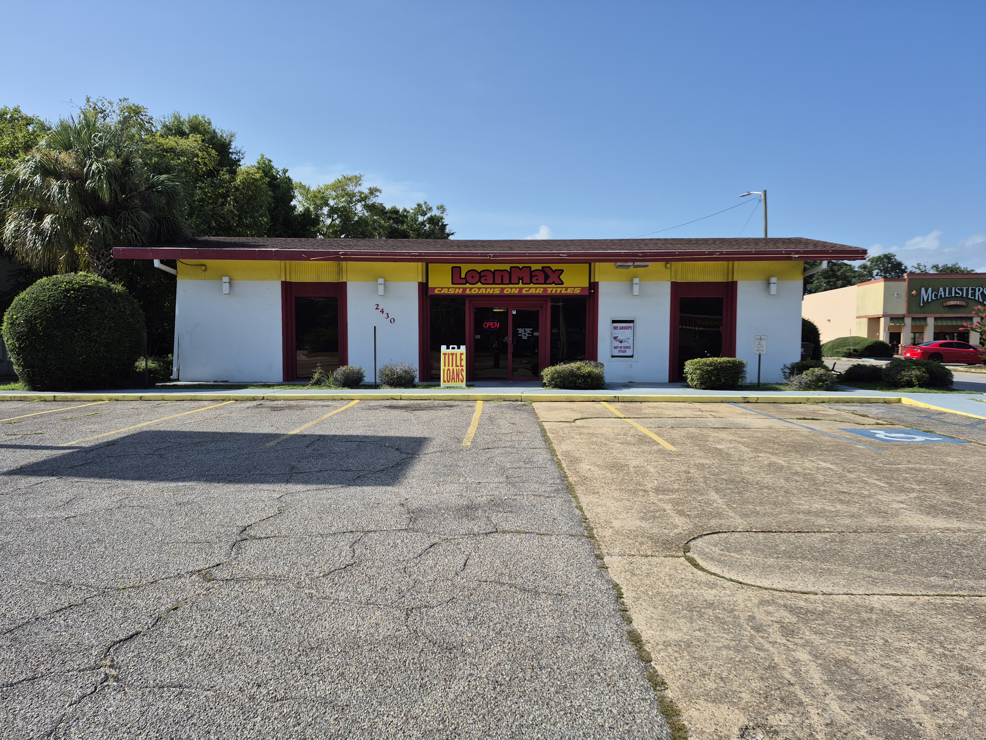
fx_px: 655
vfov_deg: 58.9
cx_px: 493
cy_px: 370
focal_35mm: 23
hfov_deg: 73.9
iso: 25
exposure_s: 1/1912
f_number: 1.8
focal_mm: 5.4
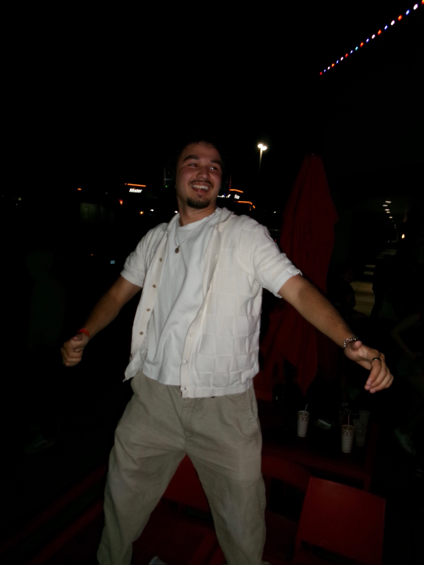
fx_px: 457
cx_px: 212
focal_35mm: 28
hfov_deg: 49.7
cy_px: 282
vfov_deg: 63.4
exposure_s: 1/50
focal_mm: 5.1
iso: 200
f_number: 3.9
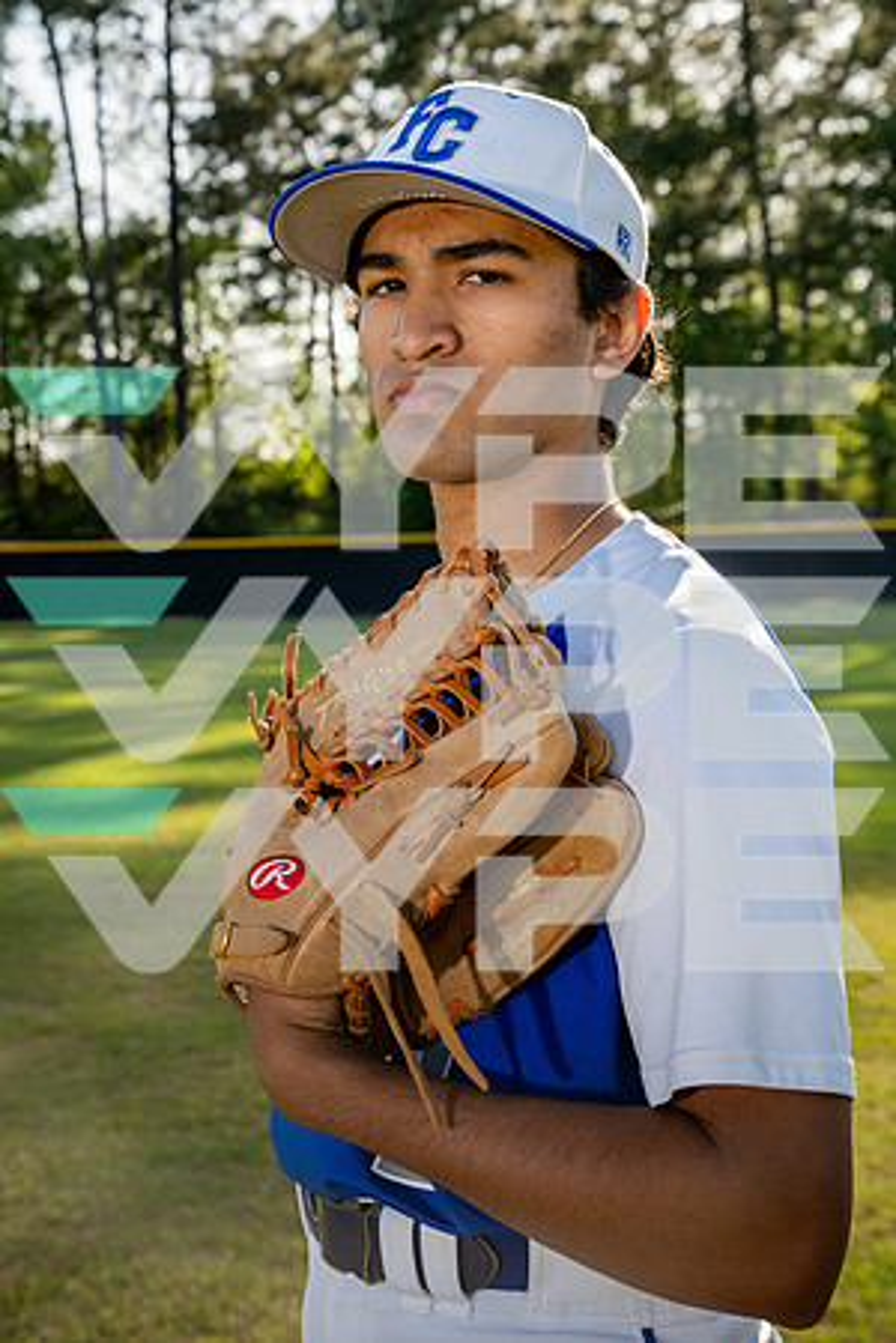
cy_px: 672
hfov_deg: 21.9
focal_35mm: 62
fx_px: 2314
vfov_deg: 32.4
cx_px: 448
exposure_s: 1/250
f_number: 8
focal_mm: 62
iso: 200
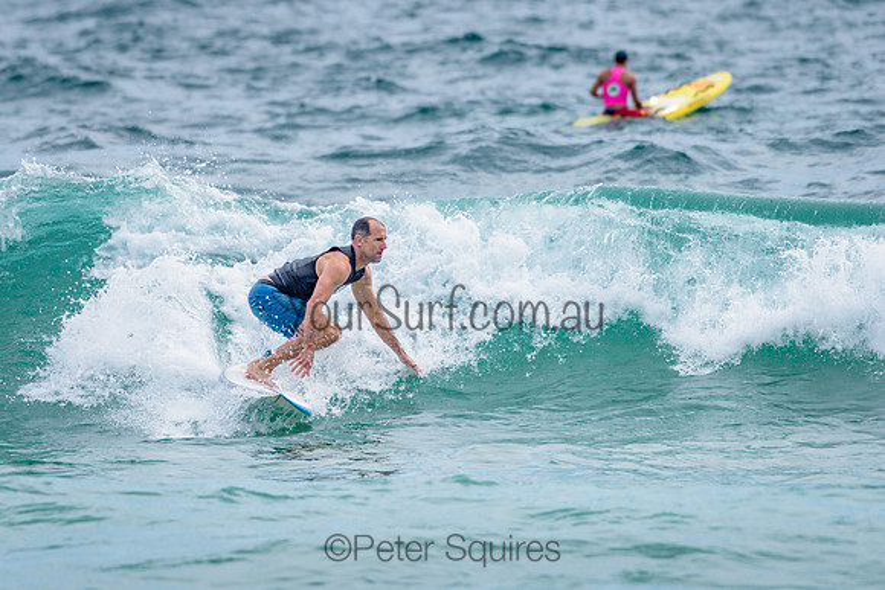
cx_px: 341
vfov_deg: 2.9
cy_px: 280
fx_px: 11803
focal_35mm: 480
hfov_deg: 4.3
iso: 220
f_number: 5.6
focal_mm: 390
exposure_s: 1/2000
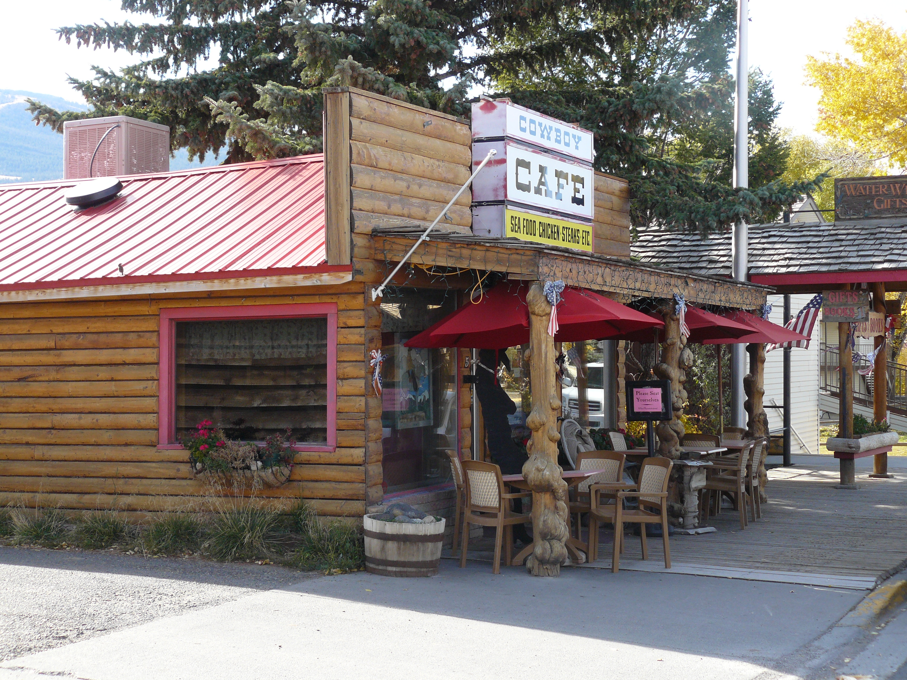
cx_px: 454
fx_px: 1625
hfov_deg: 31.2
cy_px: 340
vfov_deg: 23.7
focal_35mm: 62
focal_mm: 10.4
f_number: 4
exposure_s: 1/160
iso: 100
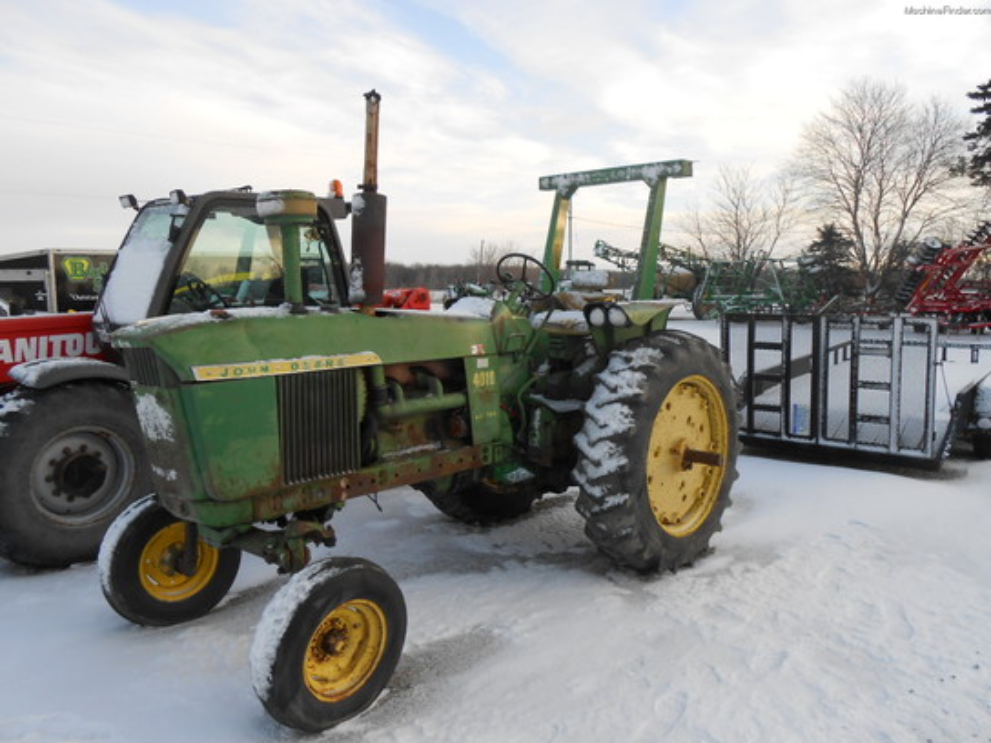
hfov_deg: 67.3
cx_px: 496
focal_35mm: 26
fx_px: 744
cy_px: 372
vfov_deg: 53.1
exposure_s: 1/200
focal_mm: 4.6
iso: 80
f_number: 3.5
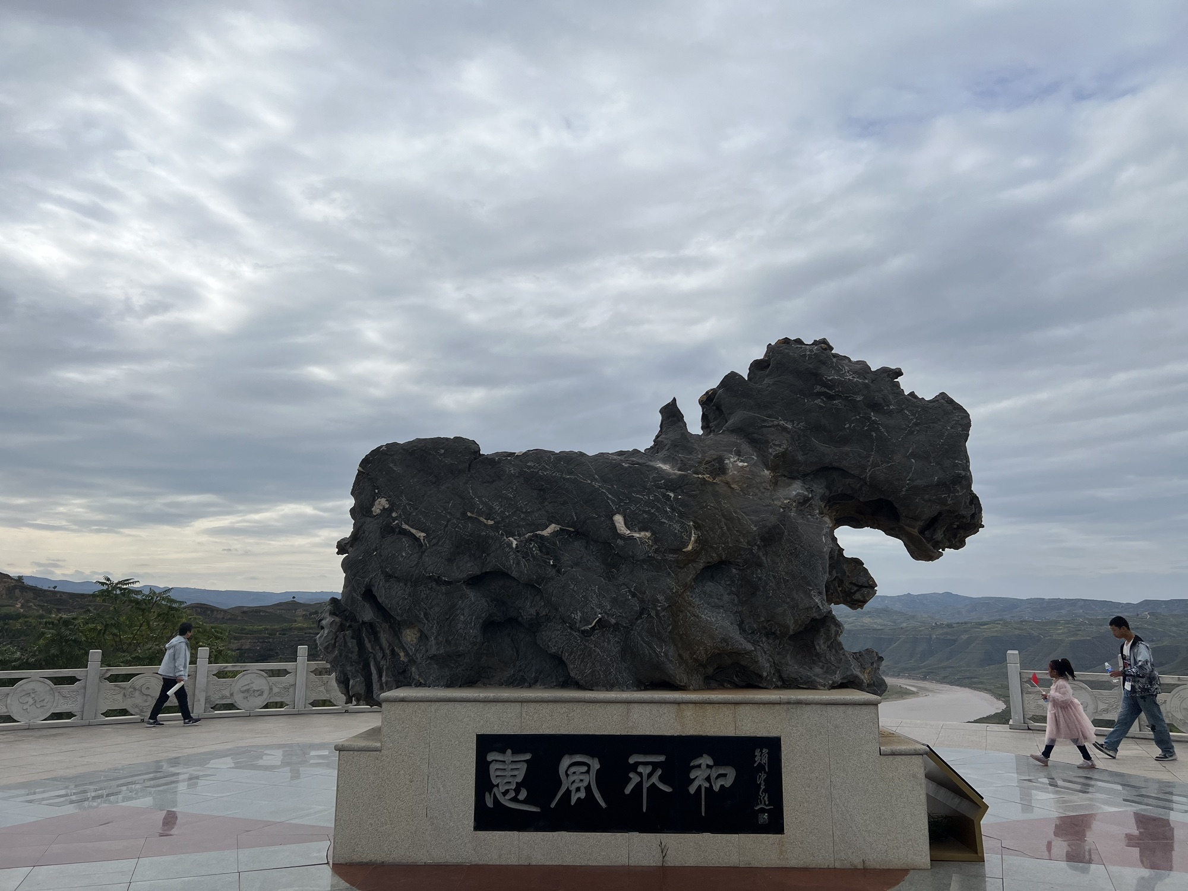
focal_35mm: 26
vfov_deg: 53.1
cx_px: 594
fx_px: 892
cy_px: 446
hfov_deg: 67.3
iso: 50
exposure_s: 1/7463
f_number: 1.5
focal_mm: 5.7
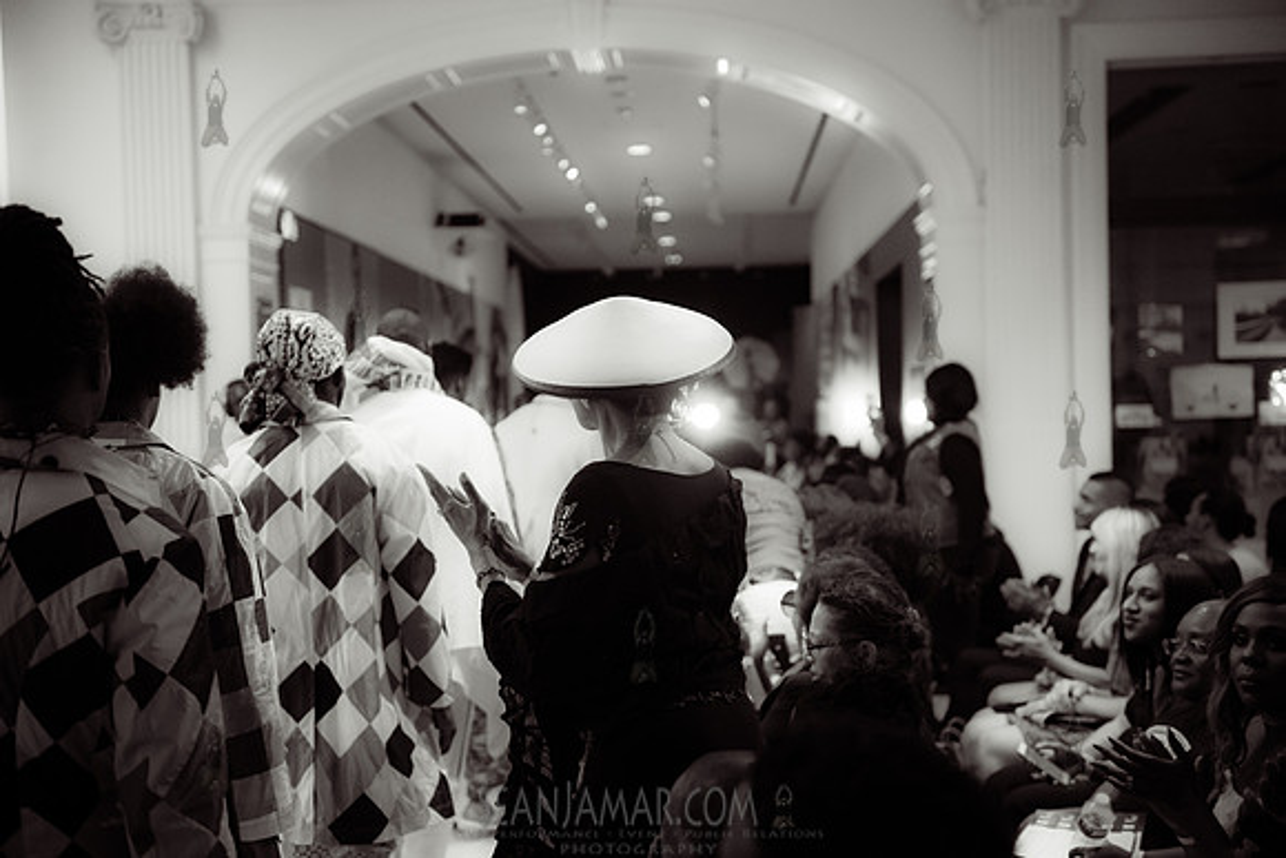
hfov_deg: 36.2
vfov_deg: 24.6
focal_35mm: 55
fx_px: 1965
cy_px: 429
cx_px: 643
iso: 5000
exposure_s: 1/500
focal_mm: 55
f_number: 2.8
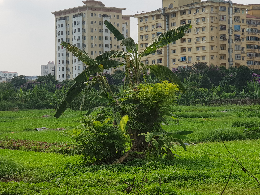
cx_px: 130
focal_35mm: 52
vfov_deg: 28.0
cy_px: 98
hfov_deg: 36.8
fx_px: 391
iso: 25
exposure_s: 1/814
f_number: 2.4
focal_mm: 6
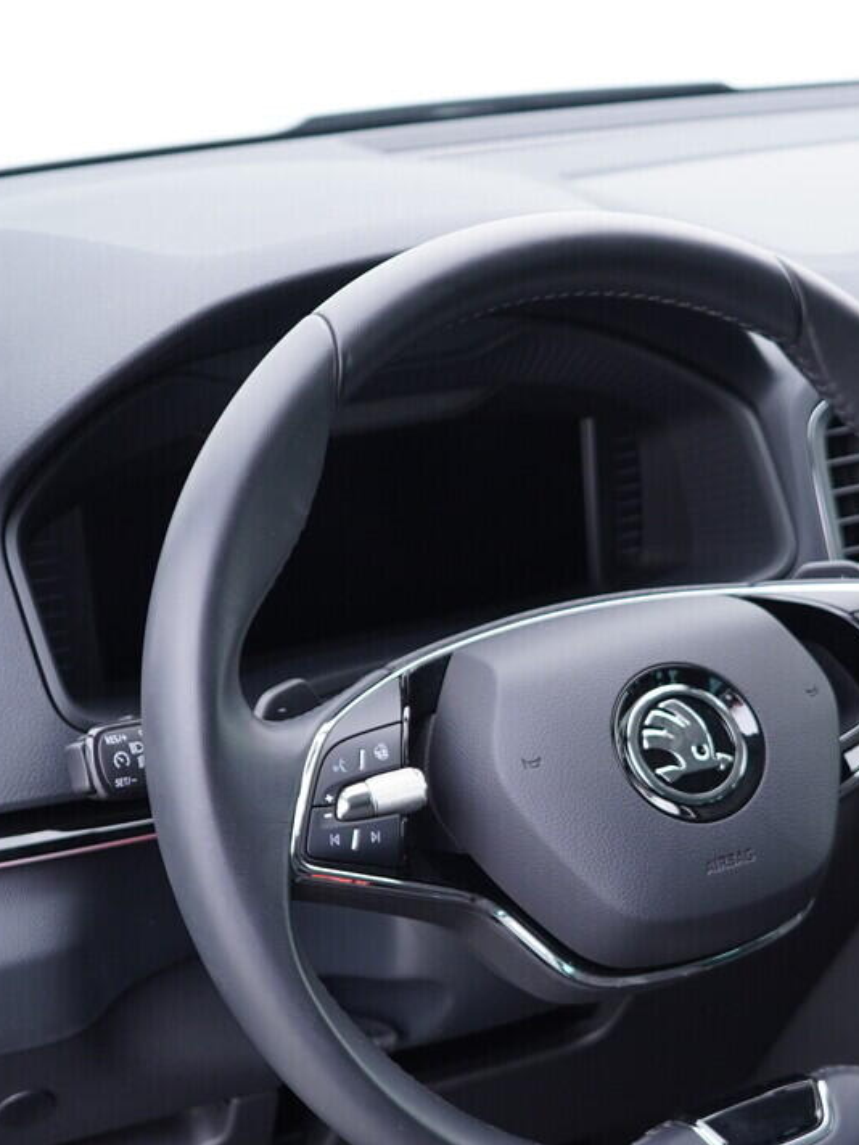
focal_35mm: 70
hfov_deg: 20.7
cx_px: 725
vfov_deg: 27.6
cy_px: 759
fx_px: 2316
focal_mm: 24
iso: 320
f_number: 2.8
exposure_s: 1/40
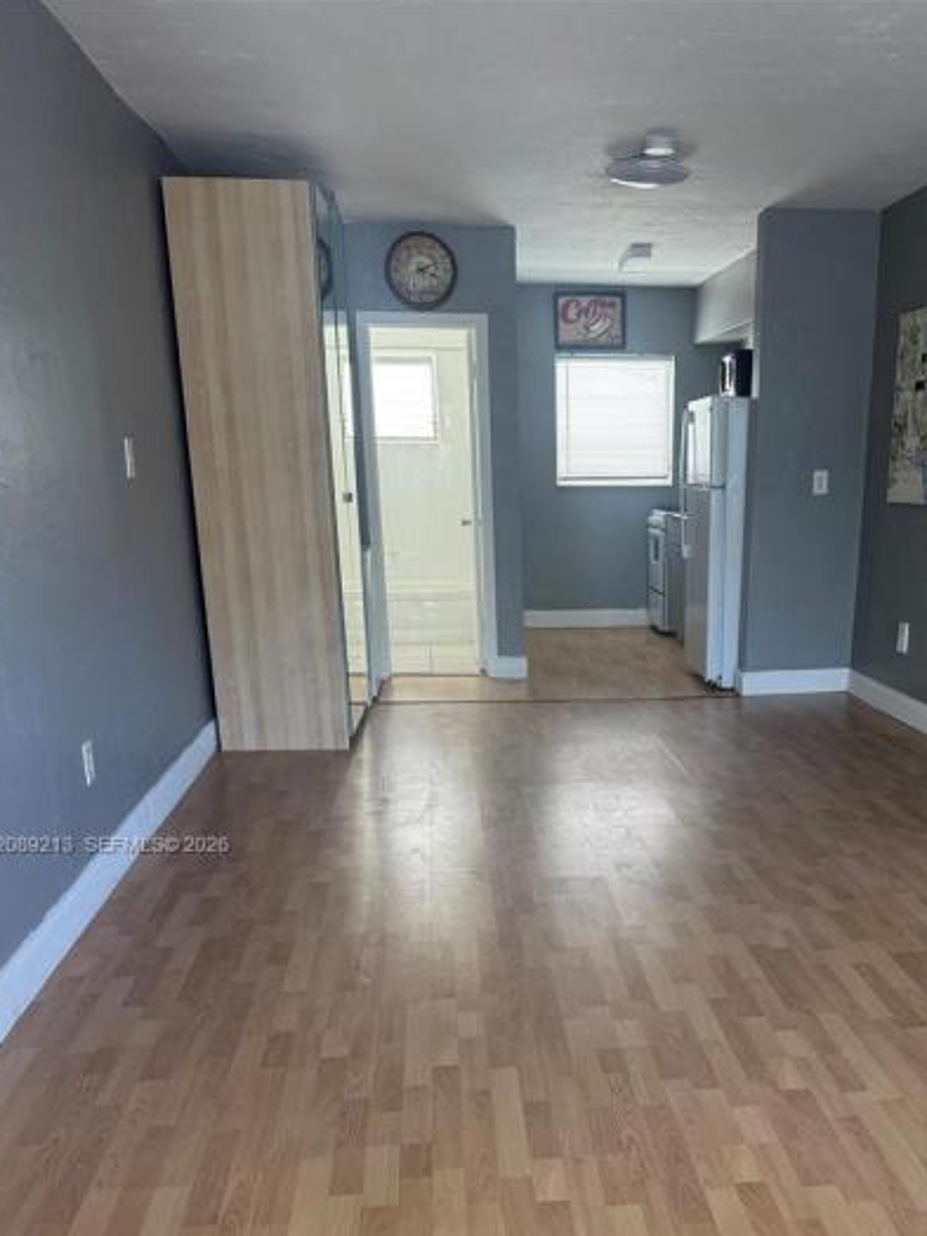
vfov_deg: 54.0
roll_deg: +0.7
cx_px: 604
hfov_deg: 42.5
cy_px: 847
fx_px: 1178
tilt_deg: -18.8
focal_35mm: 33
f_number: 1.78
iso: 200
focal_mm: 6.76
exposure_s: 1/72
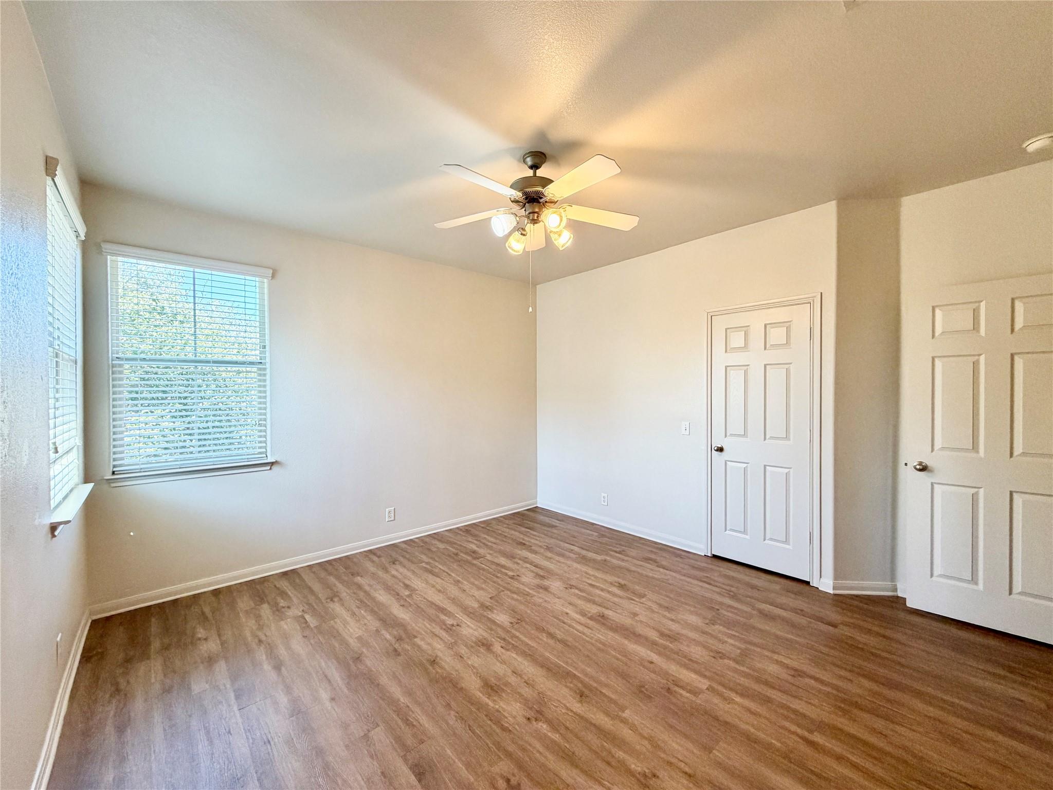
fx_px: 426
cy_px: 395
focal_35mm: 14
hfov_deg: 102.1
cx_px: 526
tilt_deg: -0.9
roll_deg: +0.0
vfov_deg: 85.7
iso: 200
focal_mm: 2.22
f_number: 2.2
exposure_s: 1/120
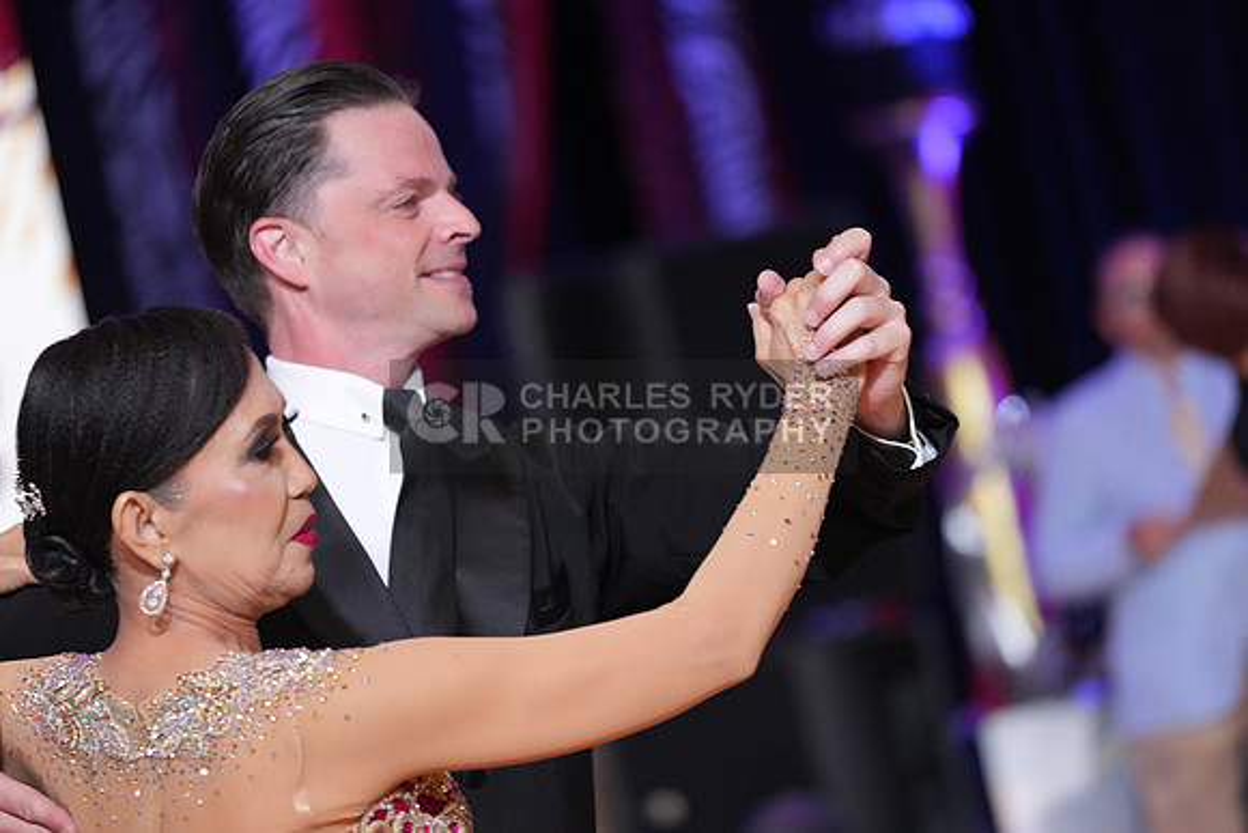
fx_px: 6935
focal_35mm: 200
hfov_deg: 10.3
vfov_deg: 6.9
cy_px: 416
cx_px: 624
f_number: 4
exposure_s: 1/250
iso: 3200
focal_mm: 200
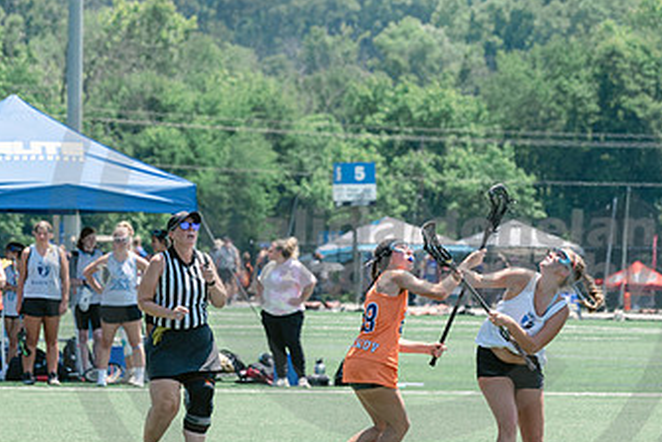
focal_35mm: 380
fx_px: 6987
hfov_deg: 5.4
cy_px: 143
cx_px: 360
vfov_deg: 3.6
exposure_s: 1/2000
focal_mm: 165
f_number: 5.6
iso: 400
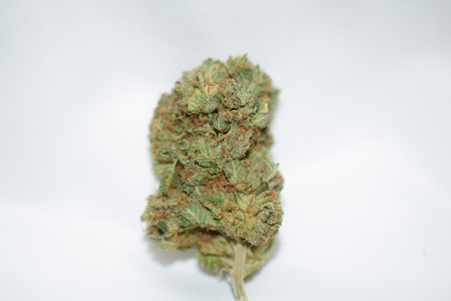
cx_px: 222
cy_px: 156
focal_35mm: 64
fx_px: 802
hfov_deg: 31.4
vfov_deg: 21.2
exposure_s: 1/60
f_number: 3.2
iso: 100
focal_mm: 40
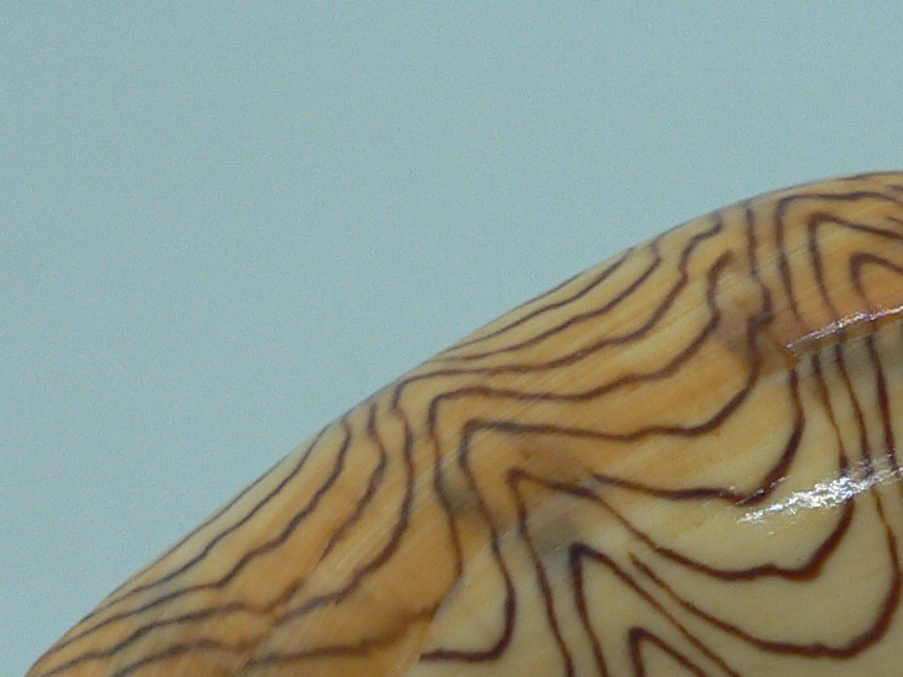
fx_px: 2452
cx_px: 729
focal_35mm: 94
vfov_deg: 15.5
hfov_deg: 20.6
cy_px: 619
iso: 80
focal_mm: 4.6
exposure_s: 1/60
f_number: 2.8
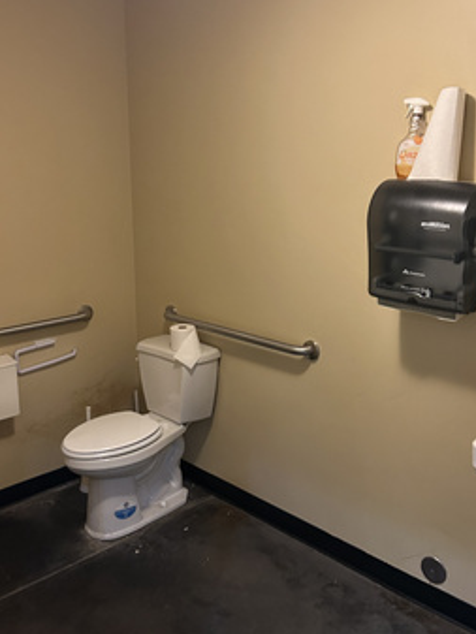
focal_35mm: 37
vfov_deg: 50.1
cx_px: 233
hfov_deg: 38.7
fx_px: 678
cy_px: 297
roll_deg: -0.3
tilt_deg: -13.4
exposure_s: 1/40
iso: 500
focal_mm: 5.7
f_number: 1.5
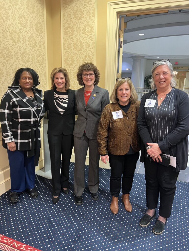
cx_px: 94
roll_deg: -1.5
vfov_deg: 67.3
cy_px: 126
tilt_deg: -11.8
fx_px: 189
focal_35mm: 26
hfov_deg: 53.1
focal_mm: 5.7
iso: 250
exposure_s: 1/60
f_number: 1.5
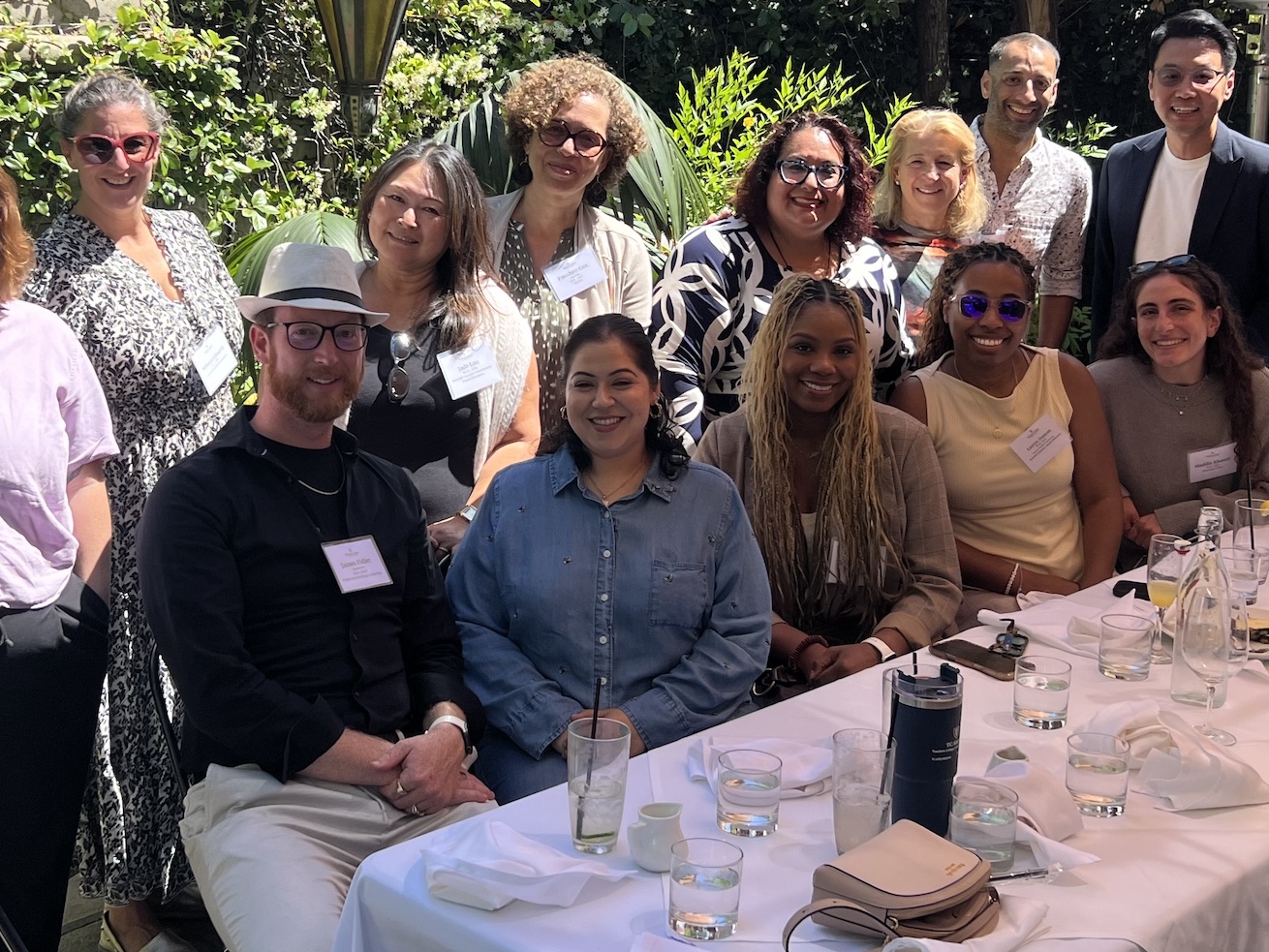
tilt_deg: -11.0
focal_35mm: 50
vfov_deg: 29.0
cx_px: 541
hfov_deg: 38.1
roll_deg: -1.0
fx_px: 1833
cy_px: 378
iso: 50
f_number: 1.5
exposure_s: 1/1048
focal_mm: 5.7
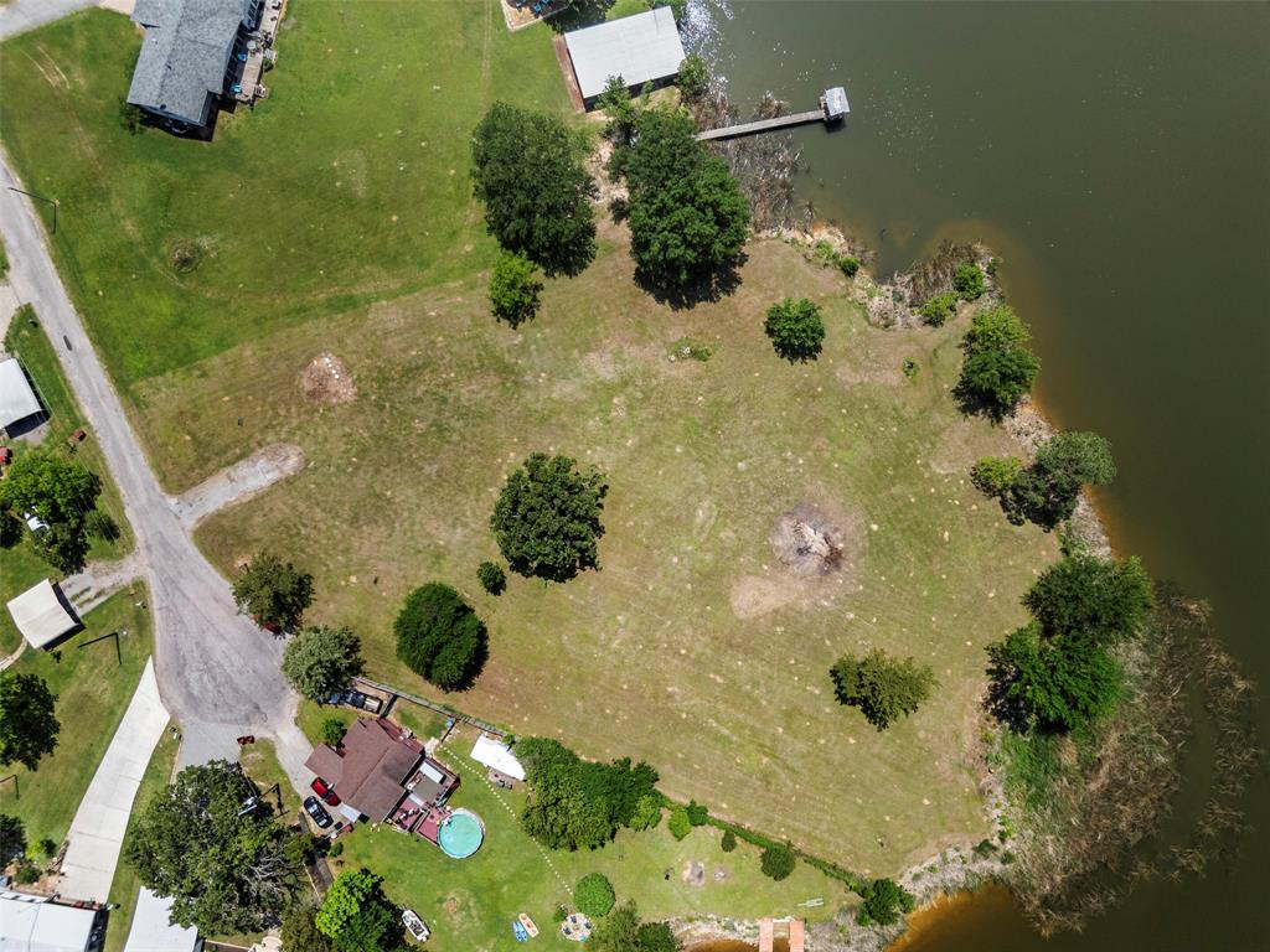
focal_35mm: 24
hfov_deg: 71.6
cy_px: 476
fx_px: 881
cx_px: 635
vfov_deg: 56.8
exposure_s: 1/2500
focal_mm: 6.72
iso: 140
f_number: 1.7
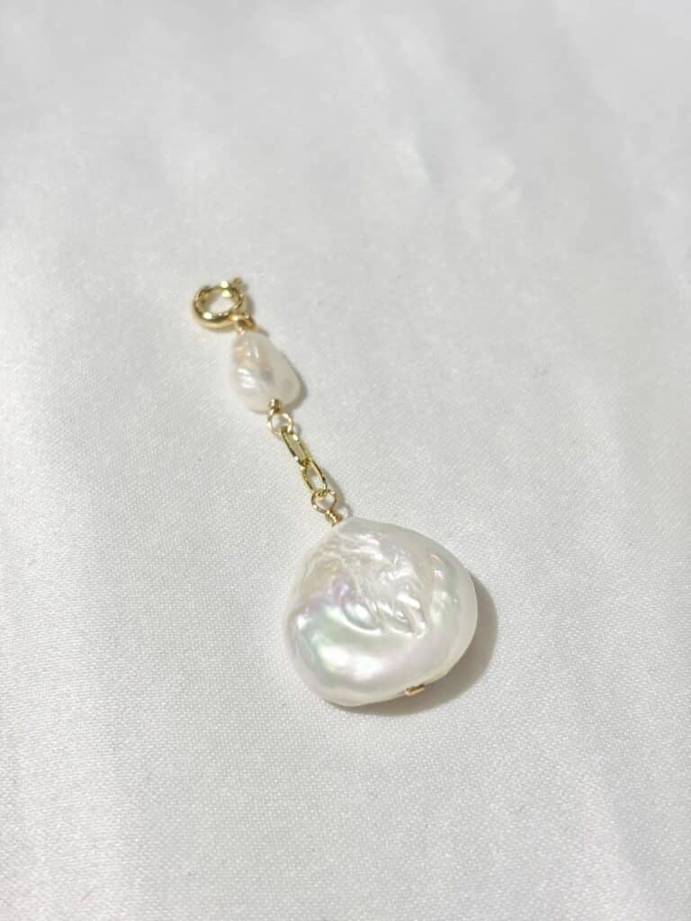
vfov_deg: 36.8
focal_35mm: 52
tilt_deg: -49.8
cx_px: 346
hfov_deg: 28.0
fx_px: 1384
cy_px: 460
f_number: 1.6
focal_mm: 5.96
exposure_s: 1/256
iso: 32
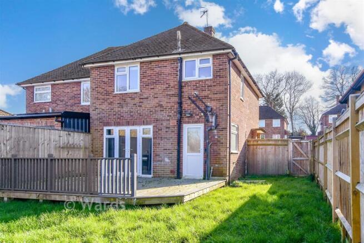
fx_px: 253
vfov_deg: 51.3
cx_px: 182
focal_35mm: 25
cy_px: 122
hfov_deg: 71.5
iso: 160
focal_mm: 17
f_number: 8
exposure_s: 1/250
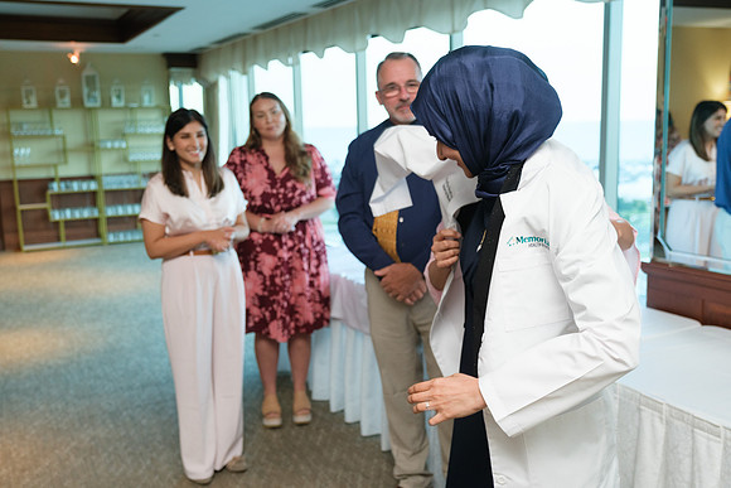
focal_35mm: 35
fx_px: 711
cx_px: 366
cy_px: 244
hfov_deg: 54.4
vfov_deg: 37.9
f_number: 2.8
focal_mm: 23.4
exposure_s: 1/125
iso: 640
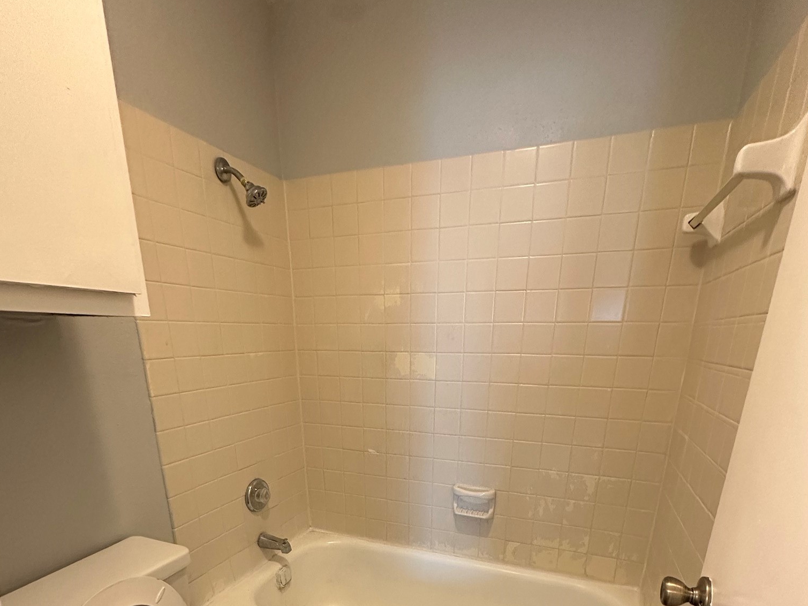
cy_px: 480
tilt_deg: -17.9
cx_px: 399
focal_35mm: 19
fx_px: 444
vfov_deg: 63.1
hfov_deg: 84.7
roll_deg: +0.2
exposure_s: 1/60
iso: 640
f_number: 2.2
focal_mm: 2.22
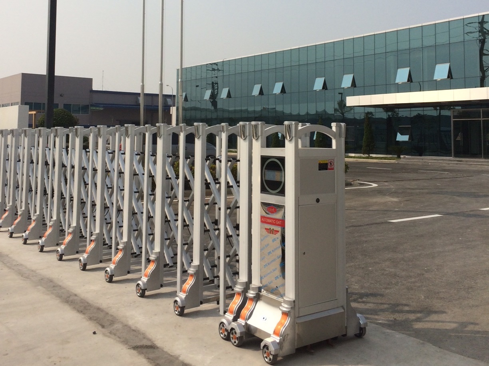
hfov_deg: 60.0
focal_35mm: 30
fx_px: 423
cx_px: 244
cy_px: 183
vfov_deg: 46.7
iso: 32
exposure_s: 1/4566
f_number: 2.2
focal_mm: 4.12
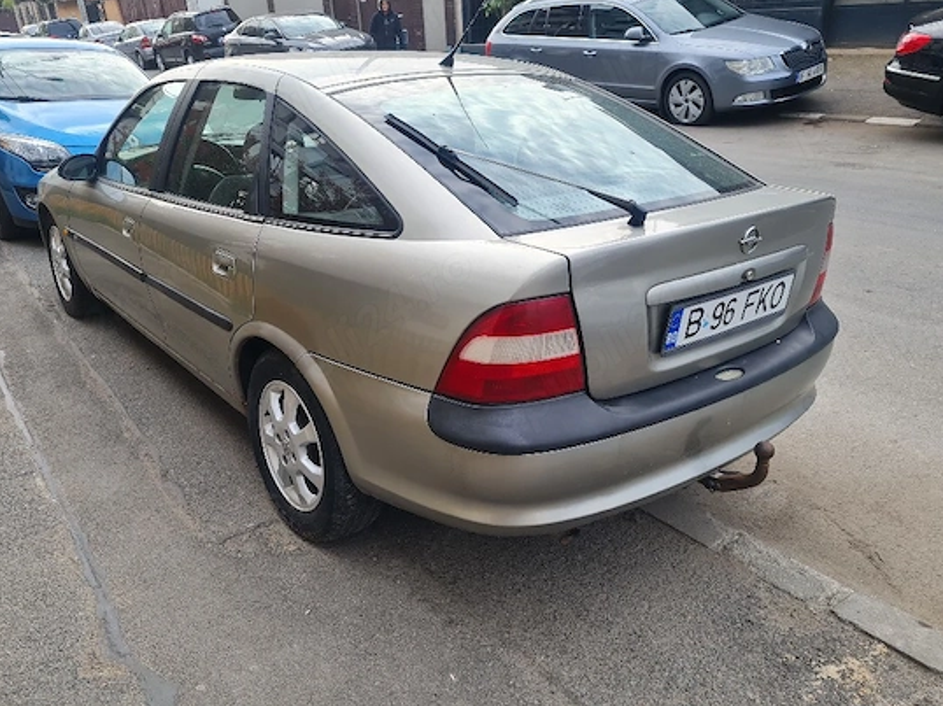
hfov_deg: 61.6
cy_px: 345
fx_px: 790
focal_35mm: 29
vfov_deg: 48.2
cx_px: 428
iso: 50
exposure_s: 1/455
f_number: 1.8
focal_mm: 5.4
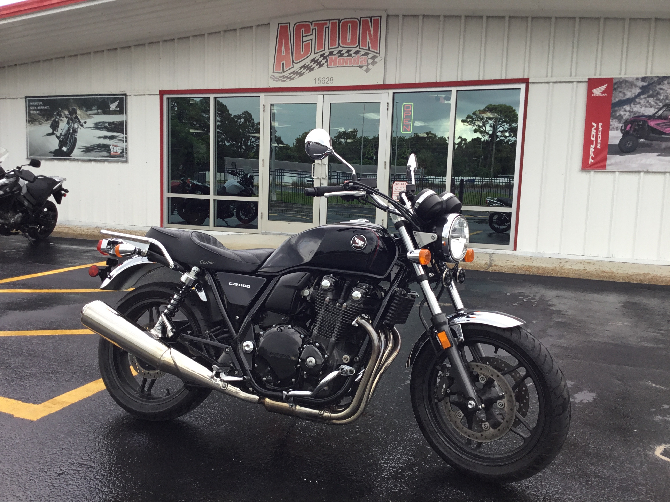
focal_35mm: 31
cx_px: 335
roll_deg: -1.6
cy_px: 251
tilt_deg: -5.7
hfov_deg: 58.4
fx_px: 600
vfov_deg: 45.4
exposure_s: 1/120
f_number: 2.4
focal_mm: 3.3
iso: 25
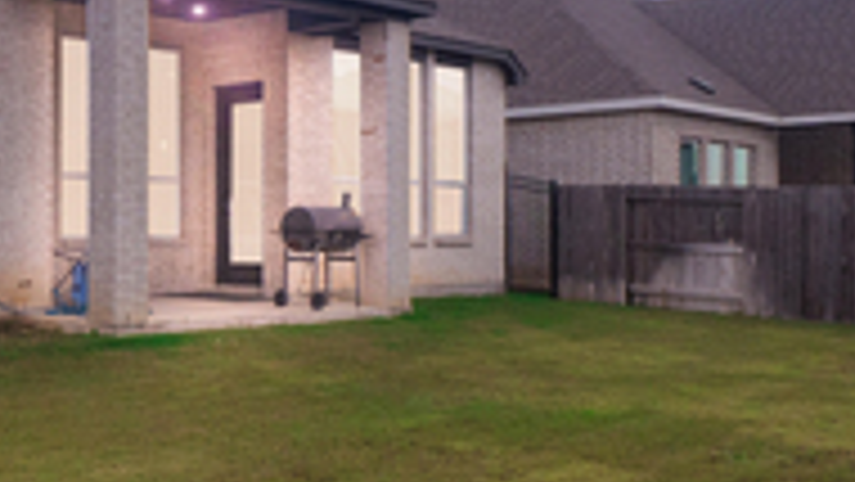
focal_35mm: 53
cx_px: 248
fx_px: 1202
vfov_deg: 22.7
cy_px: 227
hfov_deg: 38.4
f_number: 5
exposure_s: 1/3200
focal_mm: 10
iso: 640
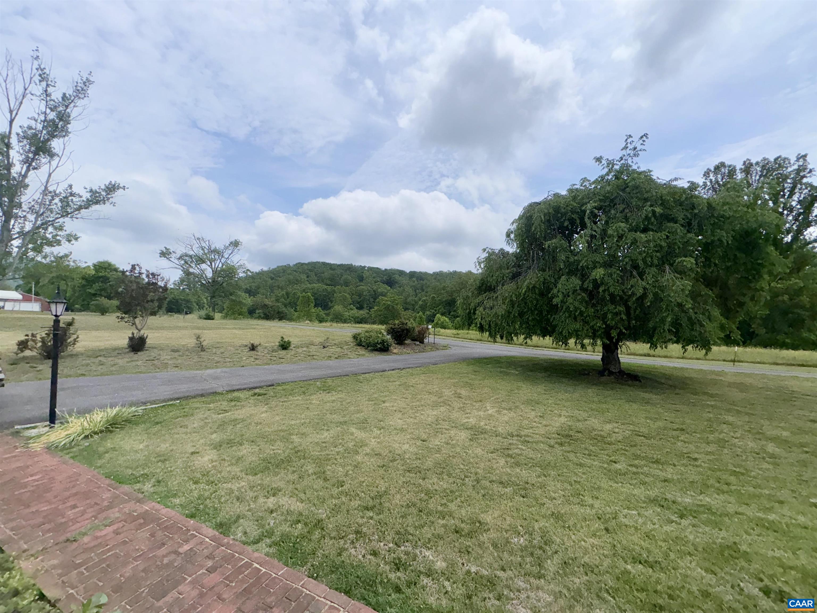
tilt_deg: +4.0
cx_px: 408
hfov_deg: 102.1
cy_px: 306
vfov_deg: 85.7
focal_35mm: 14
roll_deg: +1.3
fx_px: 330
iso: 32
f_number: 2.2
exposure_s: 1/8065
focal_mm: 2.22
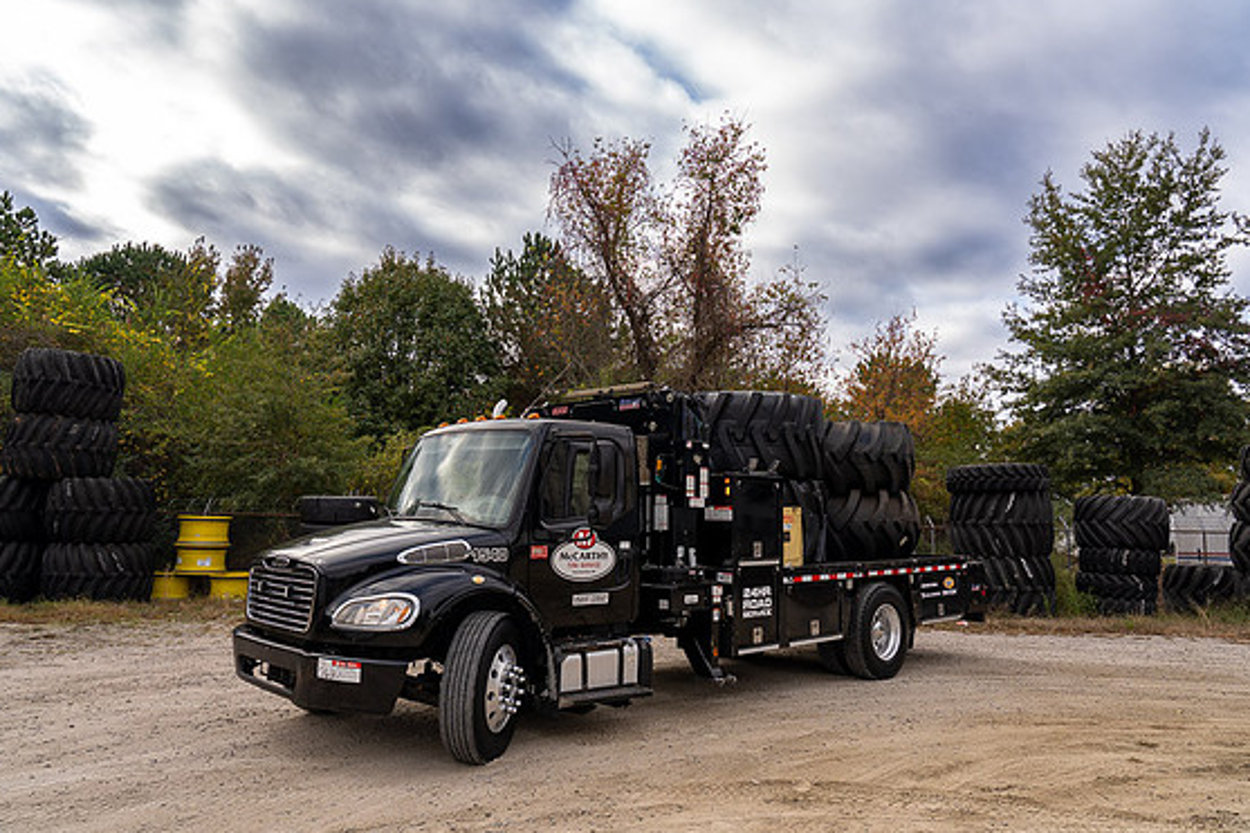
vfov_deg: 51.3
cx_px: 617
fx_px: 868
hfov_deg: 71.5
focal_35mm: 25
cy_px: 425
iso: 100
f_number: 5.6
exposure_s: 1/125
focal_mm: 24
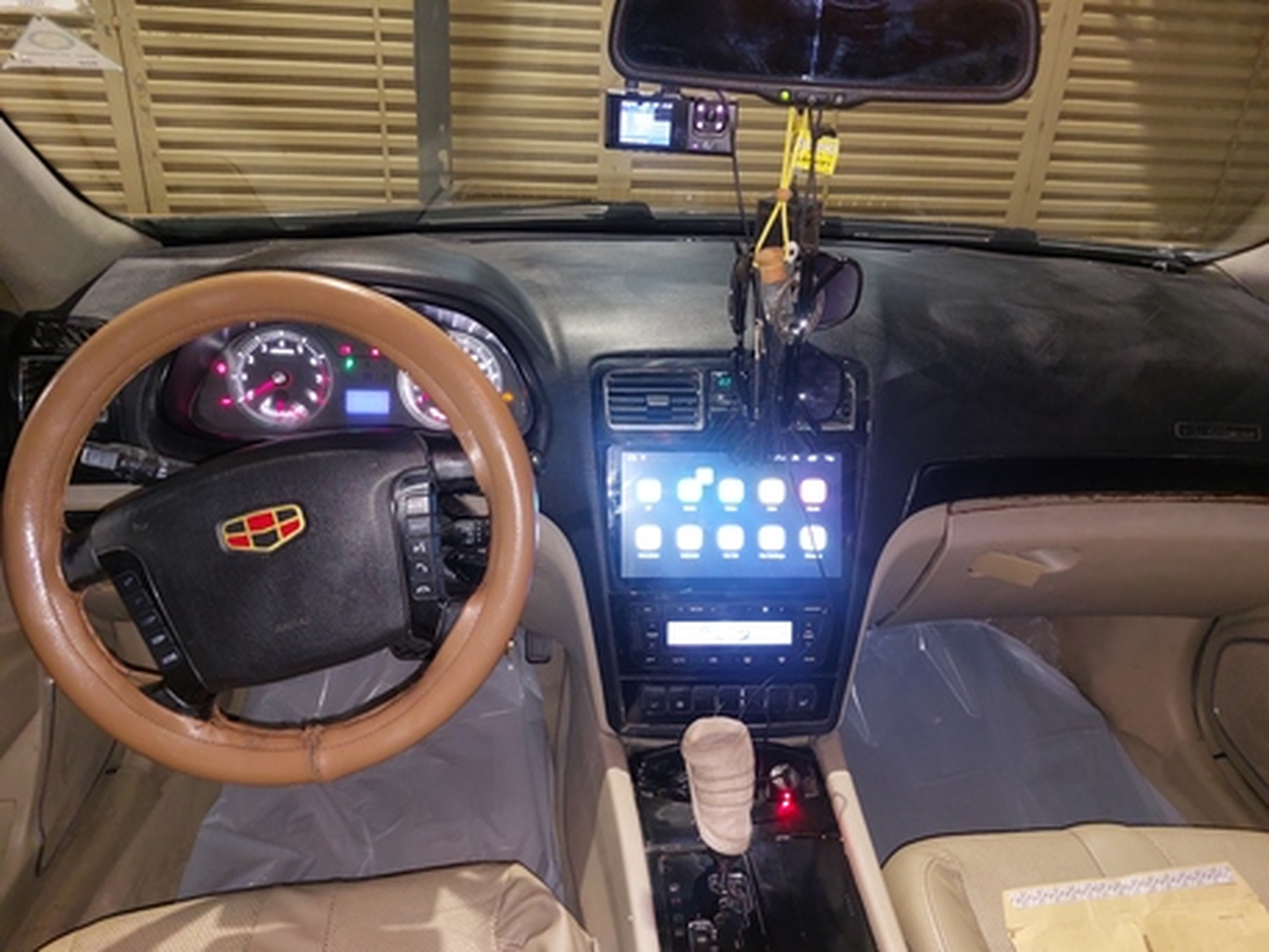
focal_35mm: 24
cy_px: 476
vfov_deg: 56.8
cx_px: 634
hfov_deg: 71.6
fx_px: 880
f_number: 1.8
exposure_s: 1/20
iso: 500
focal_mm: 5.23
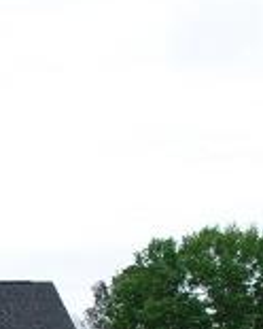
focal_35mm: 140
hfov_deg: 10.1
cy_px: 408
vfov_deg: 13.3
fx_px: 1362
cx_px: -276
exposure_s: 1/200
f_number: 7.1
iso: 100
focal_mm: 24
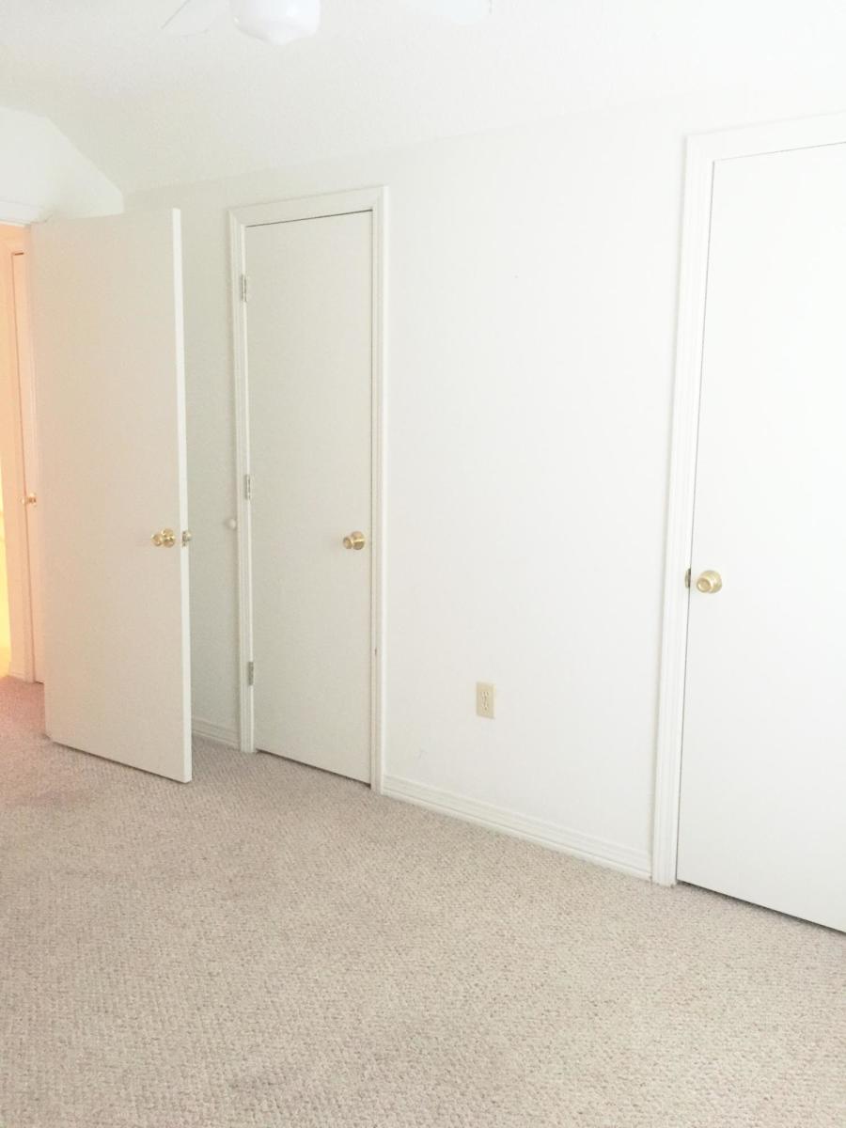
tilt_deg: -7.6
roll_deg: +0.2
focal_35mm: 29
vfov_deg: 61.7
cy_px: 564
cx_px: 423
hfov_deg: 48.2
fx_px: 945
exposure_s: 1/15
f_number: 2.2
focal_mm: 4.15
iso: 125
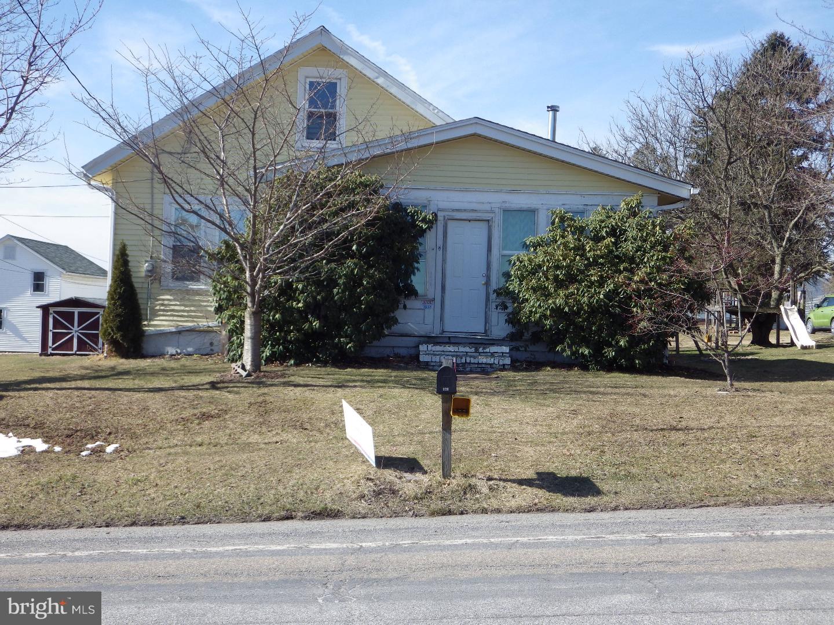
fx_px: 1205
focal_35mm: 50
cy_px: 312
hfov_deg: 38.2
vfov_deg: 29.1
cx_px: 417
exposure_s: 1/500
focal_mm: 9
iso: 100
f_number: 3.8
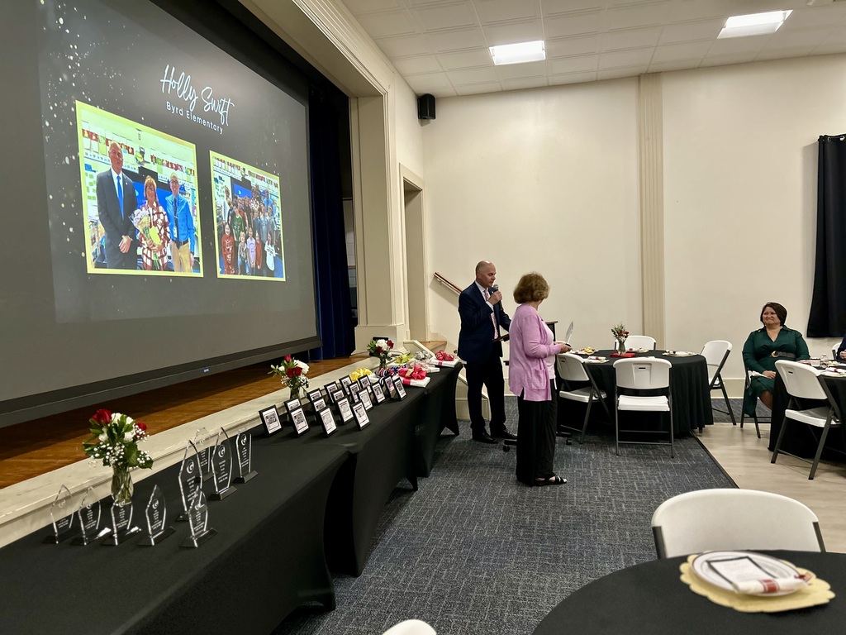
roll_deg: +1.9
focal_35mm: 26
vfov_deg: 53.1
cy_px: 318
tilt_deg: -2.6
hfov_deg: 67.3
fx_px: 635
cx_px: 423
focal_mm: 5.7
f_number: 1.5
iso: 500
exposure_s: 1/40
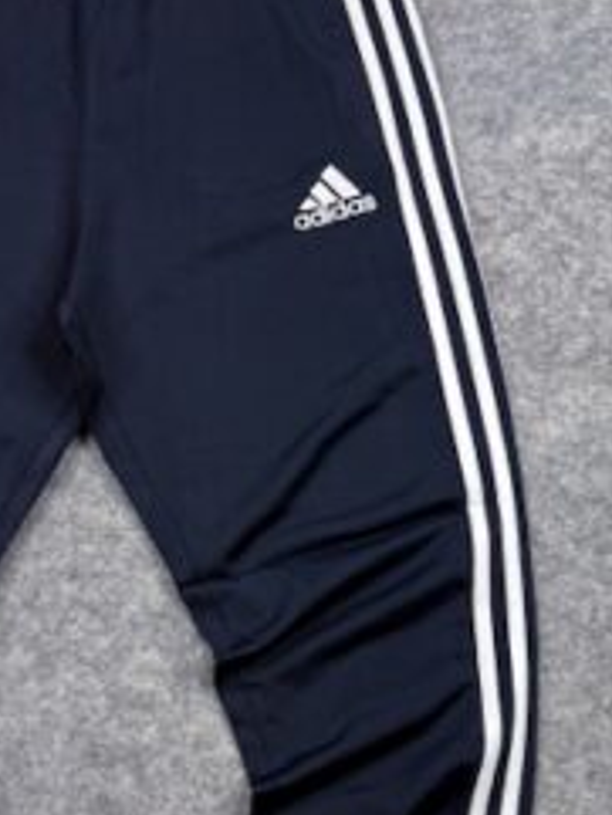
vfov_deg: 35.7
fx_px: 1248
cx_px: 105
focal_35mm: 53
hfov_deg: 26.9
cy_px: 560
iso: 50
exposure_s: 1/124
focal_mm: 6.76
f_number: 1.78
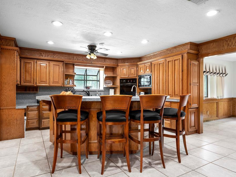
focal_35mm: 21
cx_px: 109
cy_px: 90
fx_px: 143
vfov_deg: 63.4
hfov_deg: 78.9
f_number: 8
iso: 320
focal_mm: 19
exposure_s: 1/4
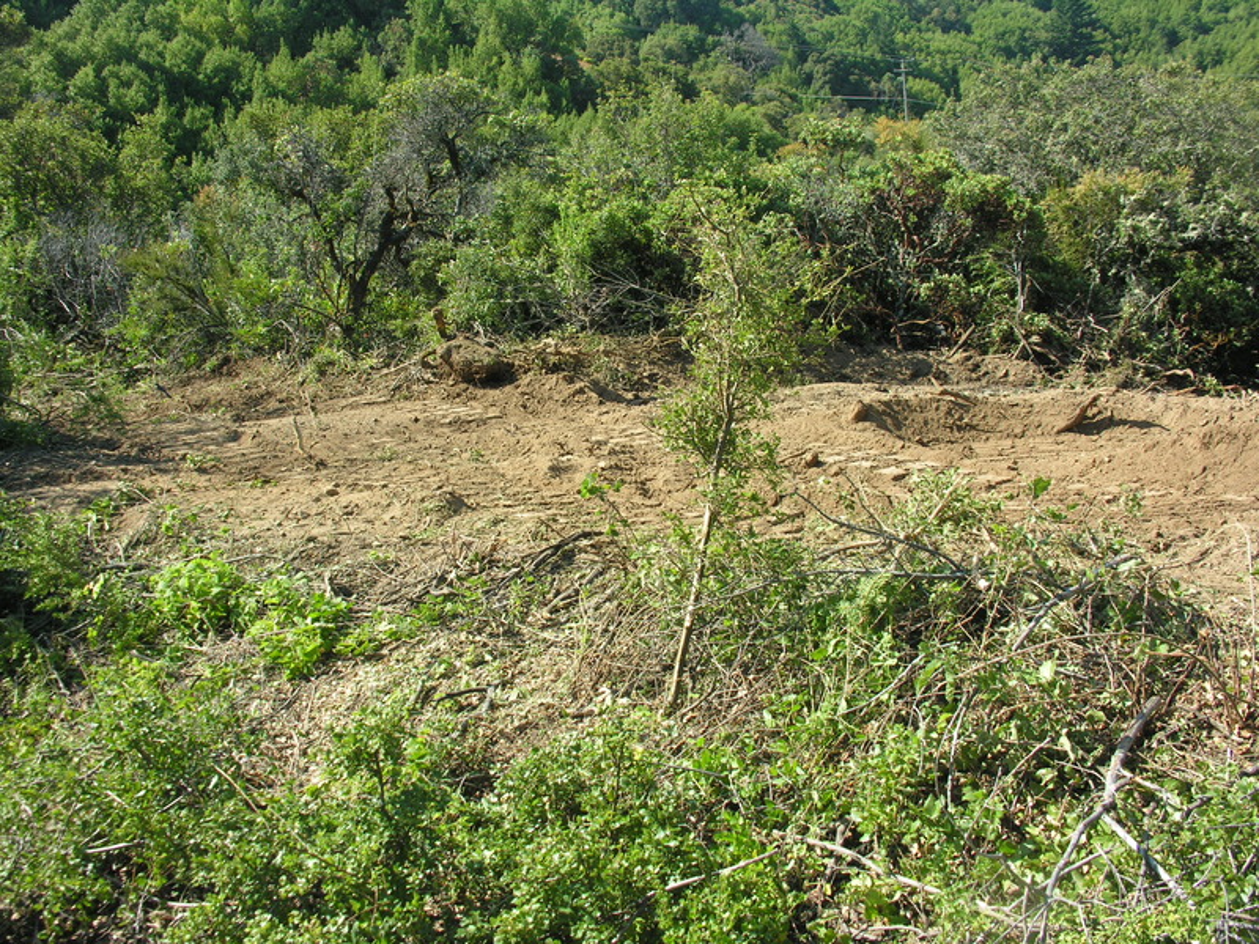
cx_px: 630
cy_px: 472
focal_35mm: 35
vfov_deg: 40.7
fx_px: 1273
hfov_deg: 52.6
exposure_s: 1/115
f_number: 5
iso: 50
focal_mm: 8.9
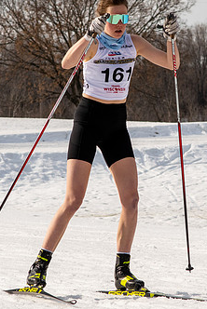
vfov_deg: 7.9
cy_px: 122
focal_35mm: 259
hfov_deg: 5.3
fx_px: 2229
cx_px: 130
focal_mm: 85
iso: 400
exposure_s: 1/2000
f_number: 7.1
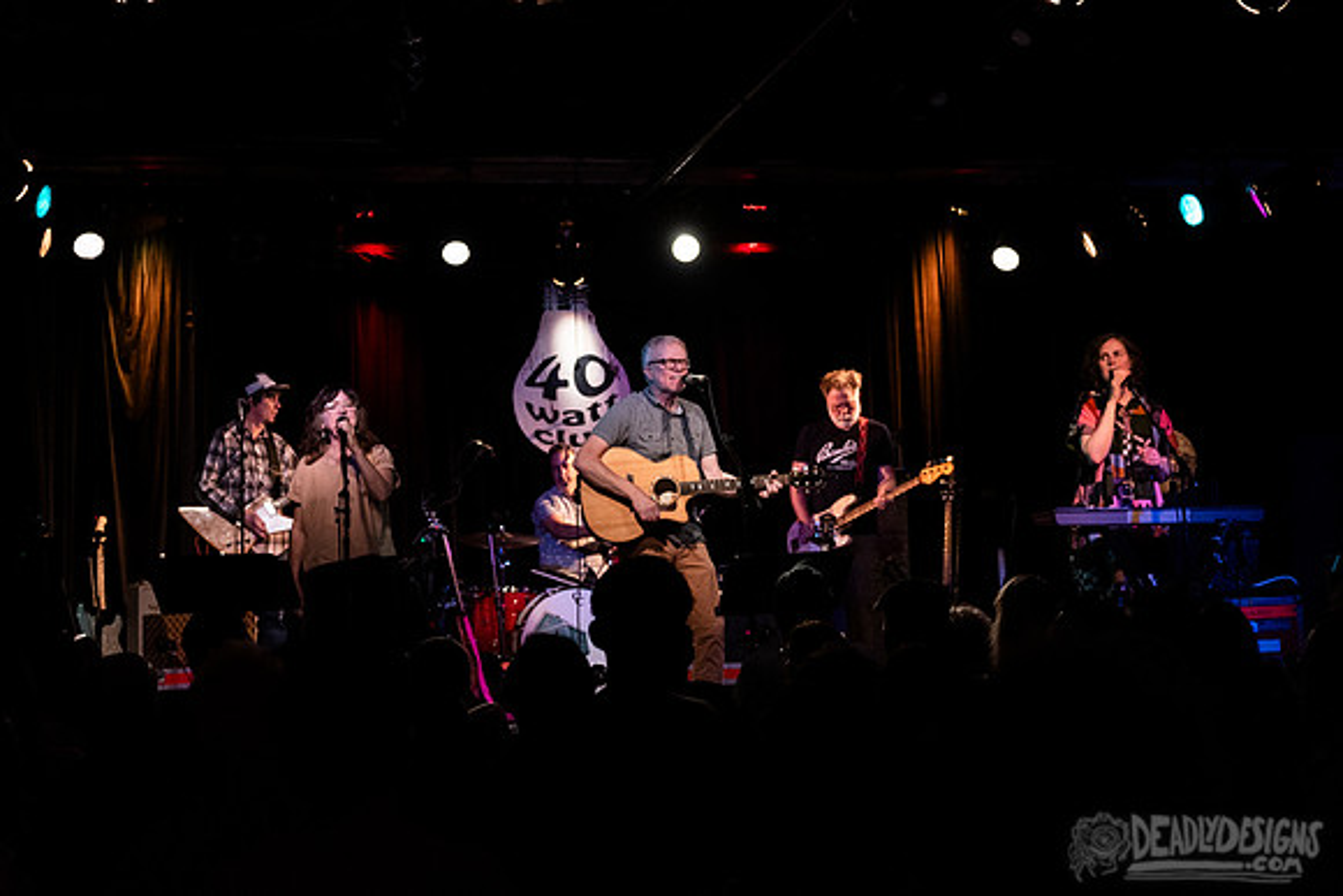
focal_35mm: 48
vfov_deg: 28.0
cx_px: 636
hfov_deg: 41.1
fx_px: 1790
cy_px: 339
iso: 2000
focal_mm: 38
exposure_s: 1/125
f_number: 3.2
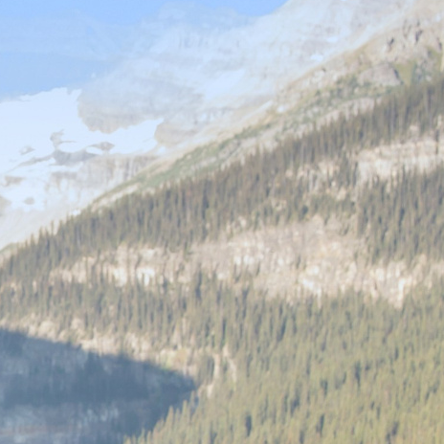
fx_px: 1974
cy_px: 473
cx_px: -298
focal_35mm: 136
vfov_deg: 12.6
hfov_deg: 12.0
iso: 320
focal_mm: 29
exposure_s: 1/200
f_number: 6.3
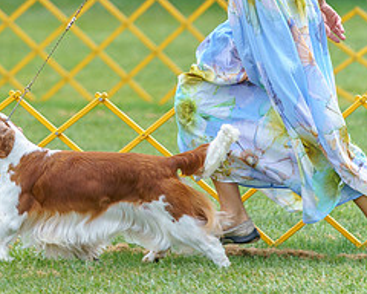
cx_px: 48
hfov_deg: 3.7
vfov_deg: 2.9
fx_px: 5735
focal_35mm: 528
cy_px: 5
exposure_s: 1/640
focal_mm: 200
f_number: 2.8
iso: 640
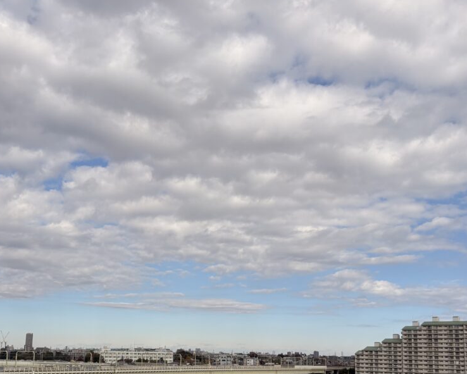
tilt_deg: +6.9
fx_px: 608
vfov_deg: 33.7
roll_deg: -0.3
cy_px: 268
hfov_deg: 42.0
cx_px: 216
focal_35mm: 44
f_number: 1.6
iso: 50
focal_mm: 5.96
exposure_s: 1/6329
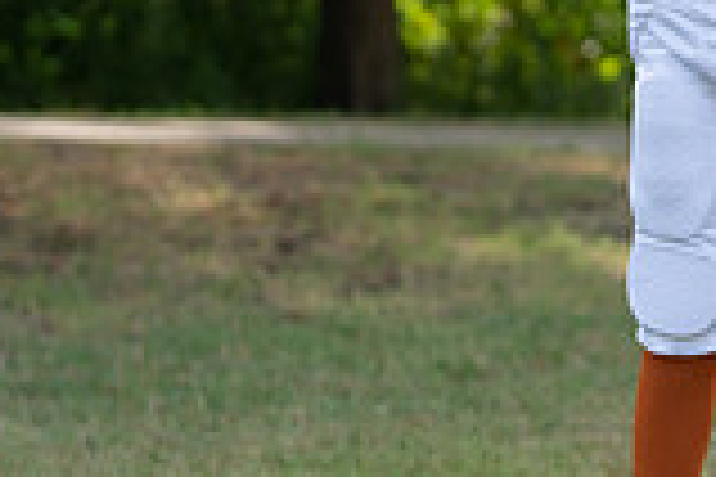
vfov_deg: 5.3
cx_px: 770
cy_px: -2
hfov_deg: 7.9
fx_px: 5151
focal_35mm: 259
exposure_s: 1/400
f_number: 2.8
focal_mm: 71
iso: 100
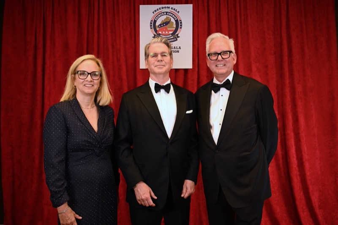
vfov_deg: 38.3
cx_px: 169
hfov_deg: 55.1
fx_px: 324
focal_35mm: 34
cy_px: 112
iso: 640
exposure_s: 1/125
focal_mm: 34.5
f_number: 4
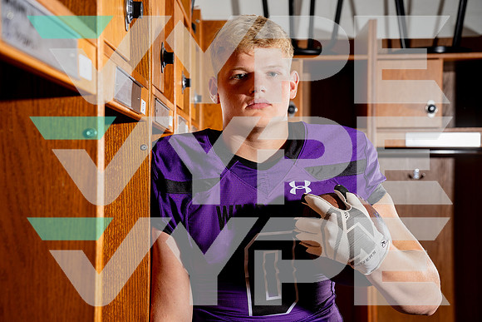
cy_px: 161
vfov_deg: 21.3
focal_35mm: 64
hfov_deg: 31.4
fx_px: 857
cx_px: 241
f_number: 5.6
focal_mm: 64
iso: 100
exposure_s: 1/250
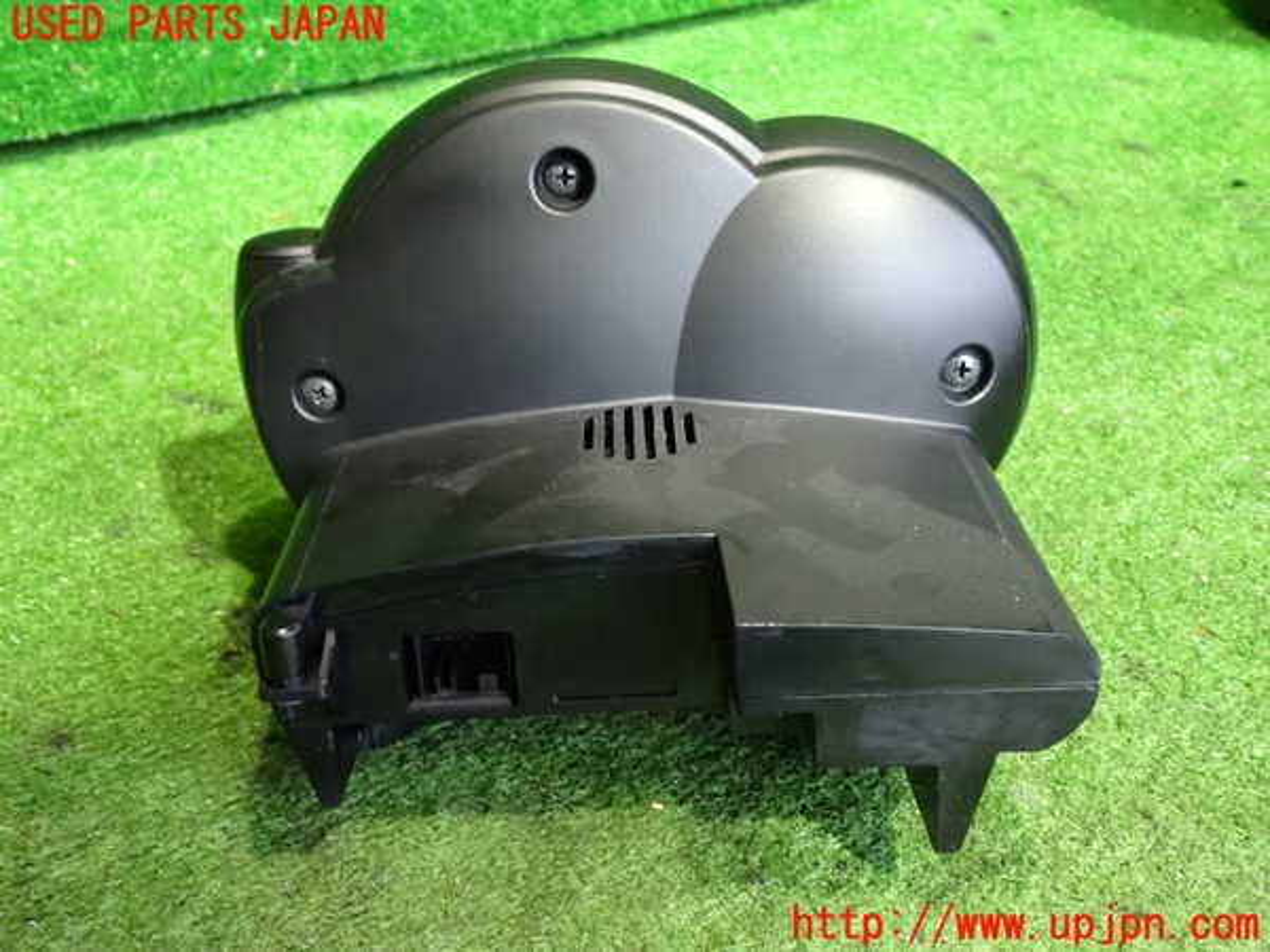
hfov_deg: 51.4
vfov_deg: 39.7
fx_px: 1321
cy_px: 476
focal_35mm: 36
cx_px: 635
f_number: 2.5
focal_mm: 6.37
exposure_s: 1/25
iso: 1250
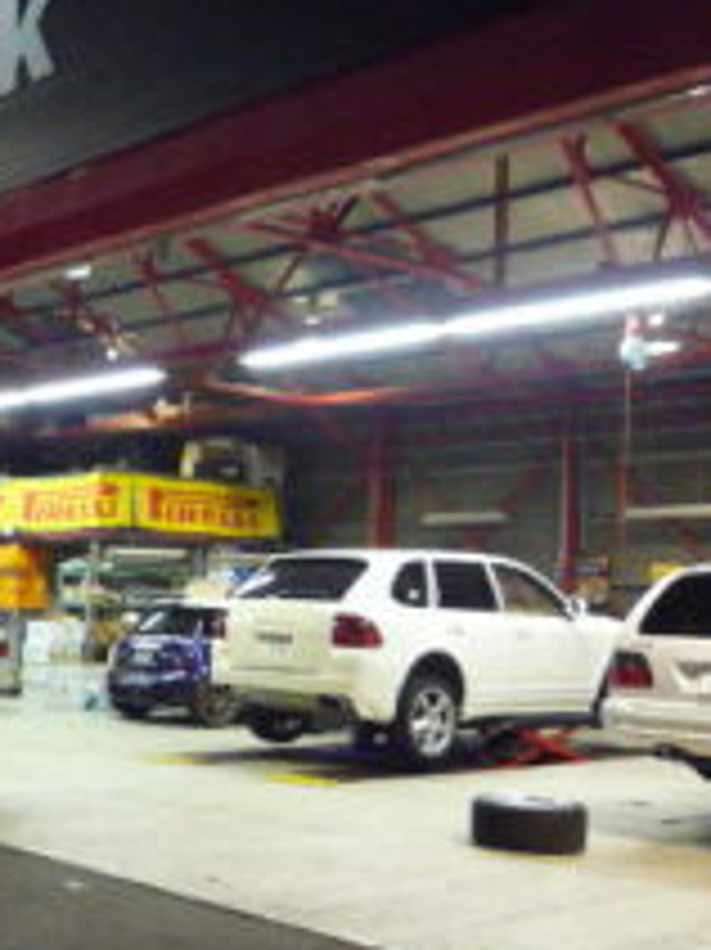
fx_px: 1398
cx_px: 81
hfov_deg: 27.6
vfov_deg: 37.4
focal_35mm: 51
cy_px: 554
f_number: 2.8
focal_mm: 4.4
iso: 800
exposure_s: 1/60
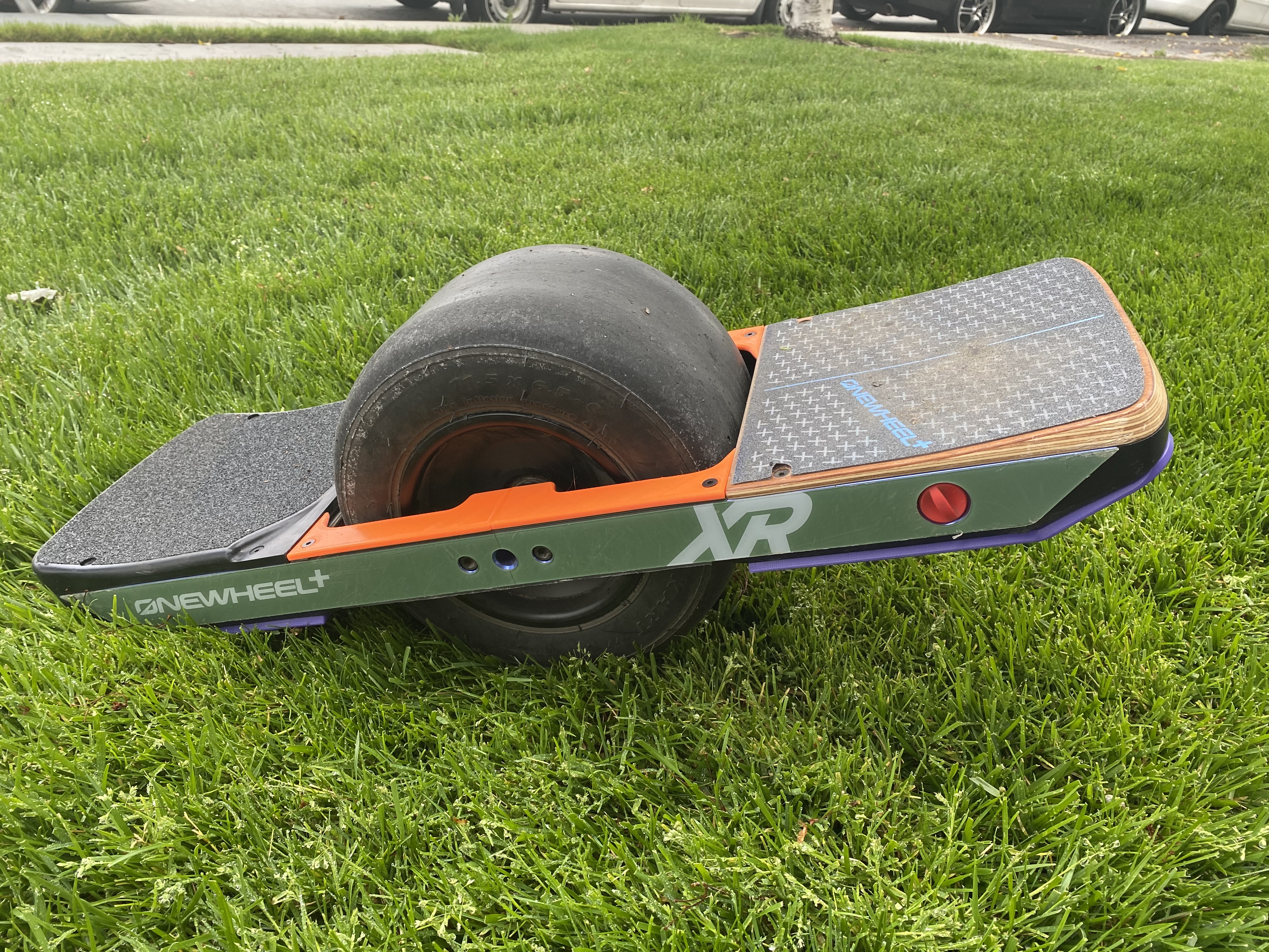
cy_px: 476
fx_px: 953
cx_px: 634
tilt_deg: -28.6
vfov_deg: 53.1
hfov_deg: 67.3
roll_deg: -3.6
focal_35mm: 26
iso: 80
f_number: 1.8
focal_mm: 4.25
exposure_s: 1/121
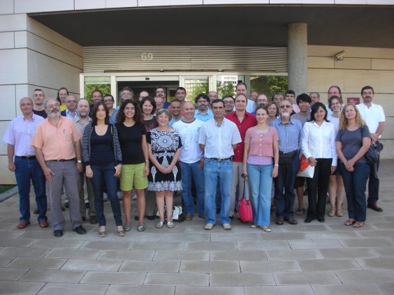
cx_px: 197
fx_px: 398
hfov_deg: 52.6
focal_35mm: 35
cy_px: 148
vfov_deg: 40.7
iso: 50
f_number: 3
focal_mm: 5.8
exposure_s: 1/71.2
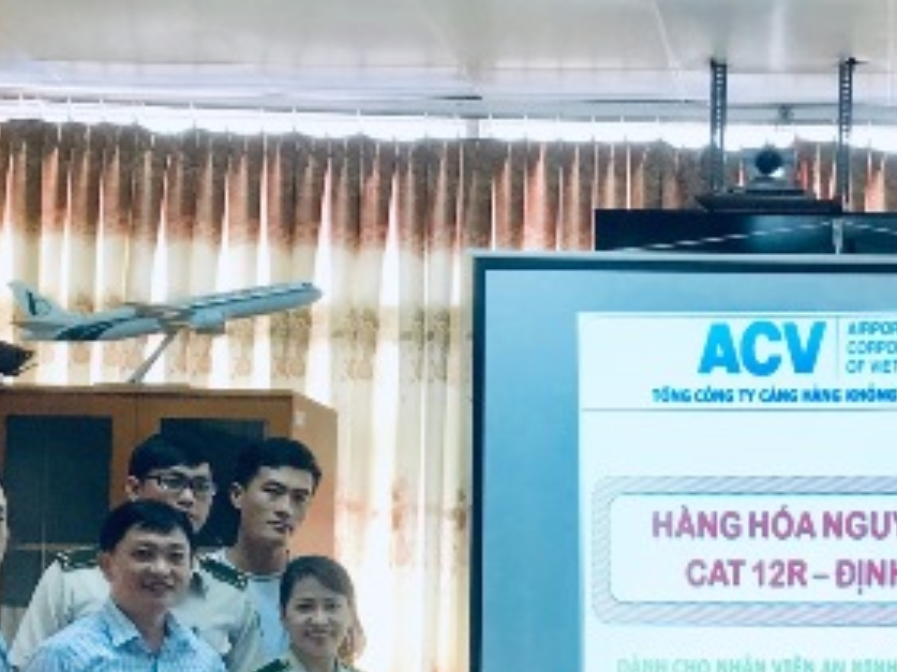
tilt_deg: +1.3
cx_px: 846
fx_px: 1994
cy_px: 614
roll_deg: -0.6
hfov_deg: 24.5
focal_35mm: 77
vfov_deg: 18.8
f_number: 1.8
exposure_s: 1/33
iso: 25
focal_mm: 3.99
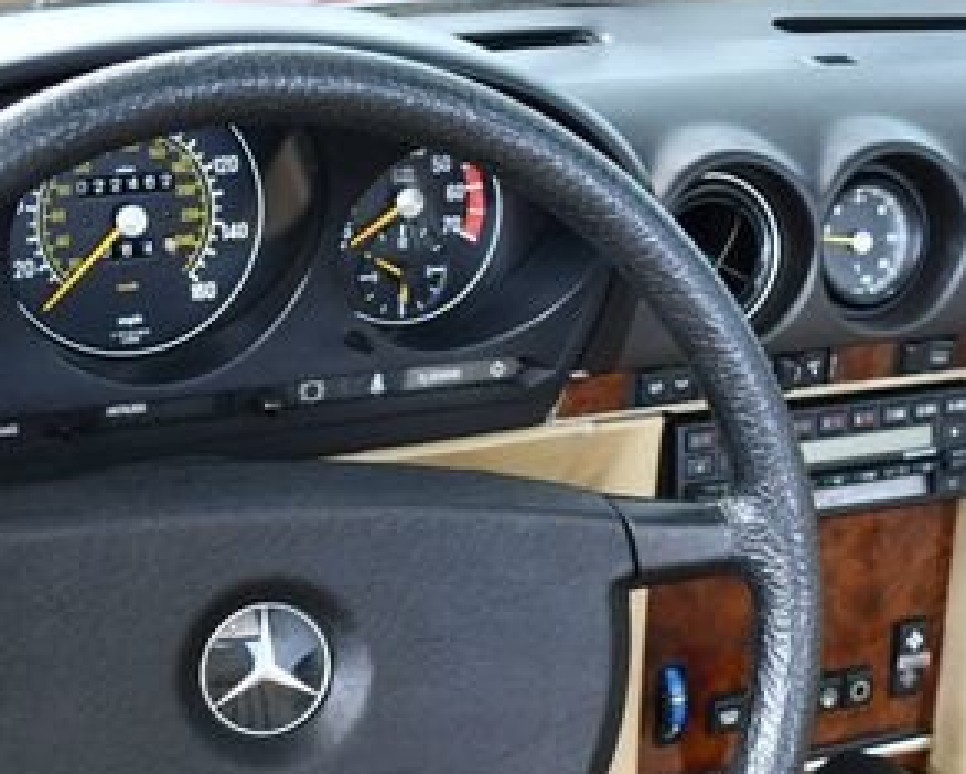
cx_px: 397
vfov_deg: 20.4
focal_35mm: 74
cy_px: 658
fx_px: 2117
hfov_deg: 25.7
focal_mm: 18
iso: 900
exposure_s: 1/125
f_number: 3.5
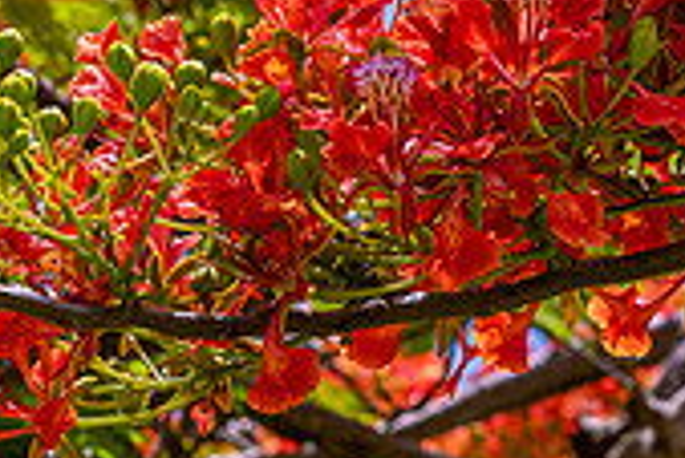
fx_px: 4570
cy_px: 188
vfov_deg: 5.7
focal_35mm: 240
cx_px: 474
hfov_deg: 8.6
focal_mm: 70
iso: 100
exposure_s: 1/320
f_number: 7.1
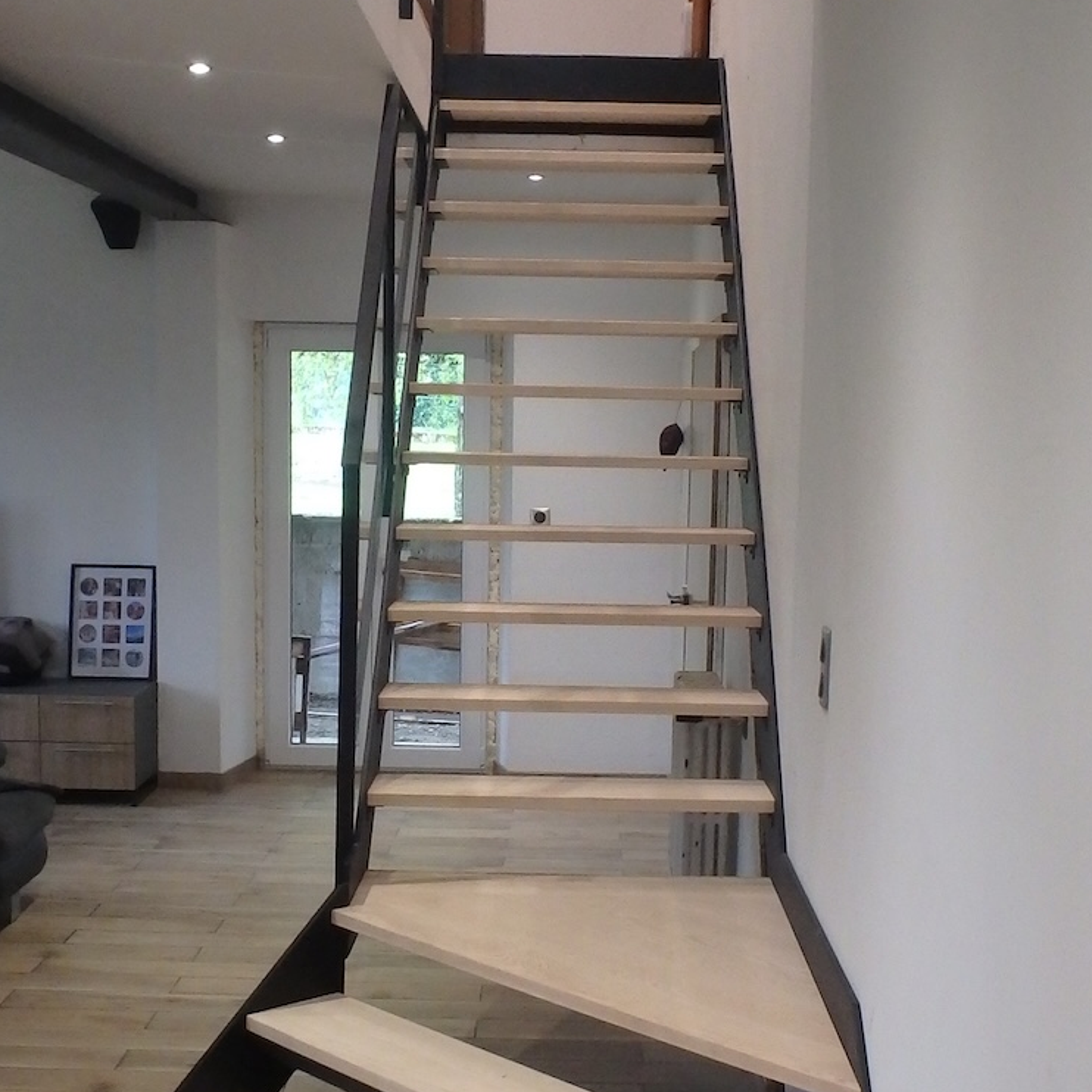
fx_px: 1713
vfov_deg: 35.2
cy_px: 661
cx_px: 512
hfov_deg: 35.3
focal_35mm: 48
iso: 400
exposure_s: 1/30
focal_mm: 3.7
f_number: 3.5
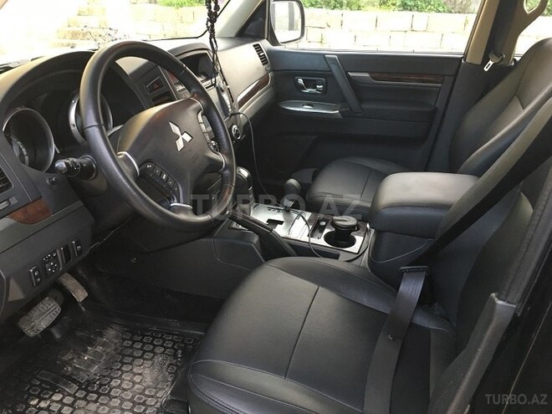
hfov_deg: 61.7
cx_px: 276
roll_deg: -1.1
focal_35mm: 29
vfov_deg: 48.2
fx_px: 462
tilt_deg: -24.6
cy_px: 207
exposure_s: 1/33
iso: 125
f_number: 2.2
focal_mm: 4.15
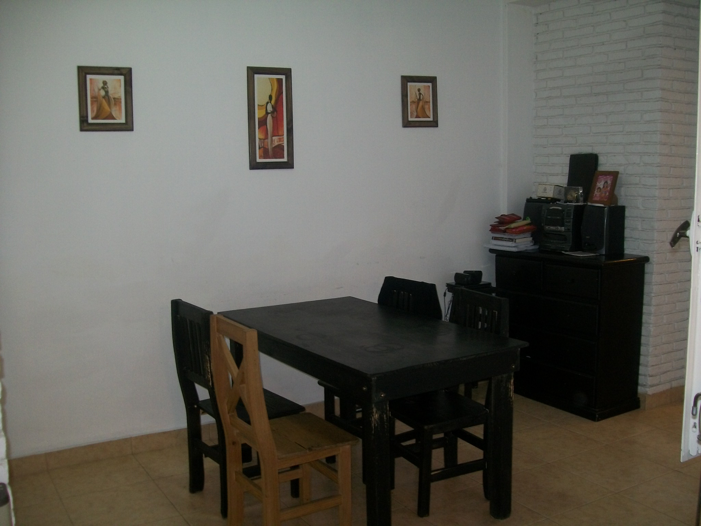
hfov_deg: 51.4
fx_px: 729
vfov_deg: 39.7
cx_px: 350
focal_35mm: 36
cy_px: 263
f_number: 2.7
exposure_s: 1/30
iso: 80
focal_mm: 6
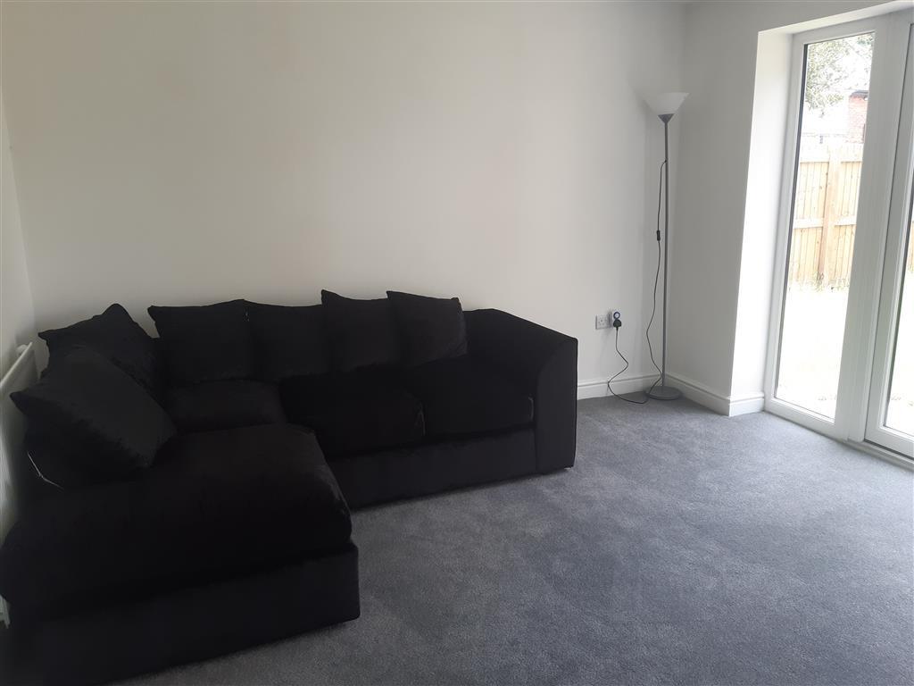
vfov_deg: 53.1
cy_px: 343
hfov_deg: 67.3
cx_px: 457
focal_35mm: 26
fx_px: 687
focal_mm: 3.92
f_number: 1.7
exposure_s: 1/100
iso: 50
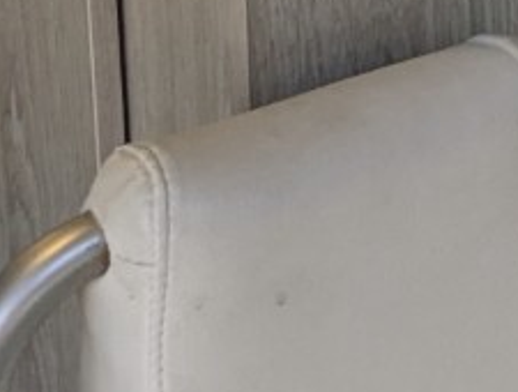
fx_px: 1485
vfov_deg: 13.4
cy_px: -318
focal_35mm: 99
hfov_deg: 17.1
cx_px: 867
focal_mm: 2.35
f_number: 2.2
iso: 104
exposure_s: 1/252
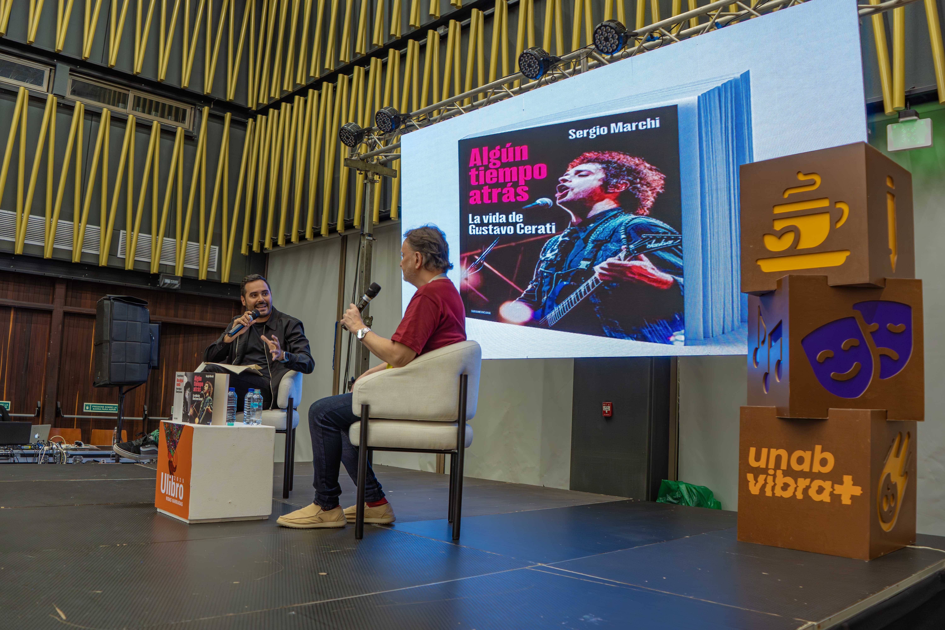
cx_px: 472
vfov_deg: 31.9
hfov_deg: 46.4
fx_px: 1102
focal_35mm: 42
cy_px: 315
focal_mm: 42
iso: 1600
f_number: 4.5
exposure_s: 1/160
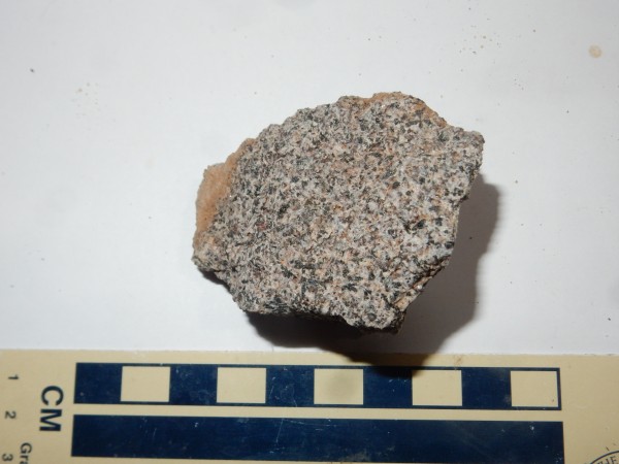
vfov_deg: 39.7
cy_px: 232
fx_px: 644
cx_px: 310
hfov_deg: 51.4
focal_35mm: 36
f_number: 5.6
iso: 200
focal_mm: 6.4
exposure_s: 1/30
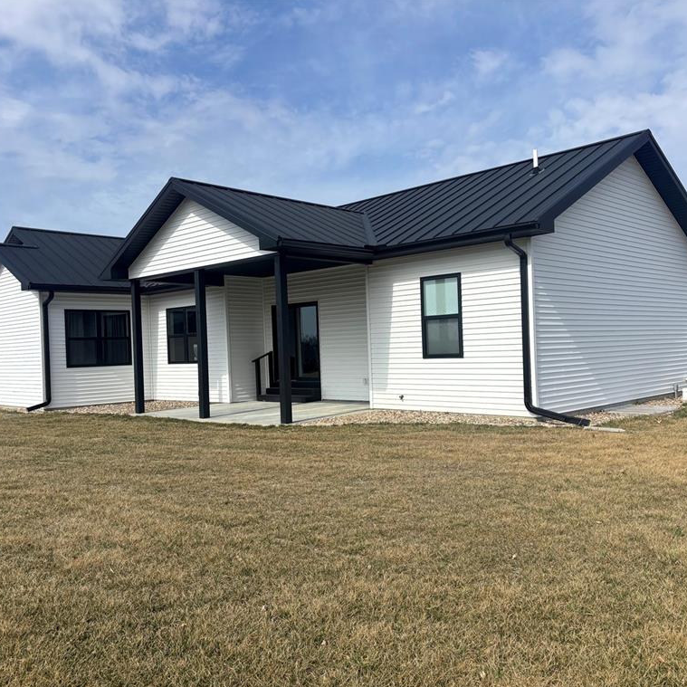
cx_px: 349
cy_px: 344
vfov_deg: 52.5
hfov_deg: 52.5
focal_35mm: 31
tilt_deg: +0.8
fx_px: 696
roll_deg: +1.0
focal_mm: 5.96
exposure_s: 1/5076
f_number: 1.6
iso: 50
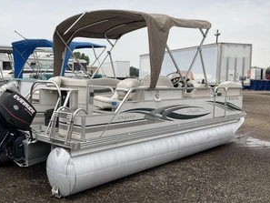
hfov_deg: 47.7
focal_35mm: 39
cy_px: 100
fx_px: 304
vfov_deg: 36.8
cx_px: 115
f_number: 1.8
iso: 25
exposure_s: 1/869
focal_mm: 3
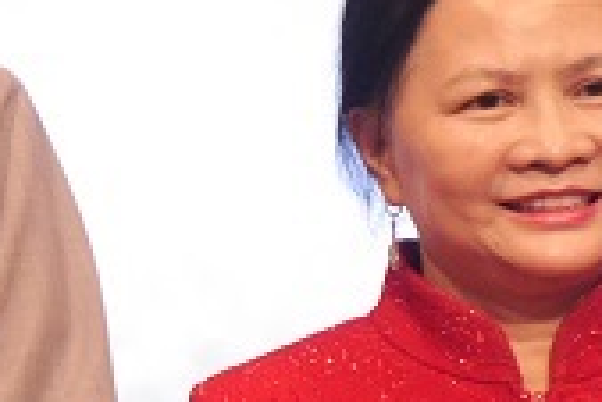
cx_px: -588
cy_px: 276
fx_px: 6125
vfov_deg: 3.8
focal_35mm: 366
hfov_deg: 5.5
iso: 2000
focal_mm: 35
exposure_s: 1/80
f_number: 2.8
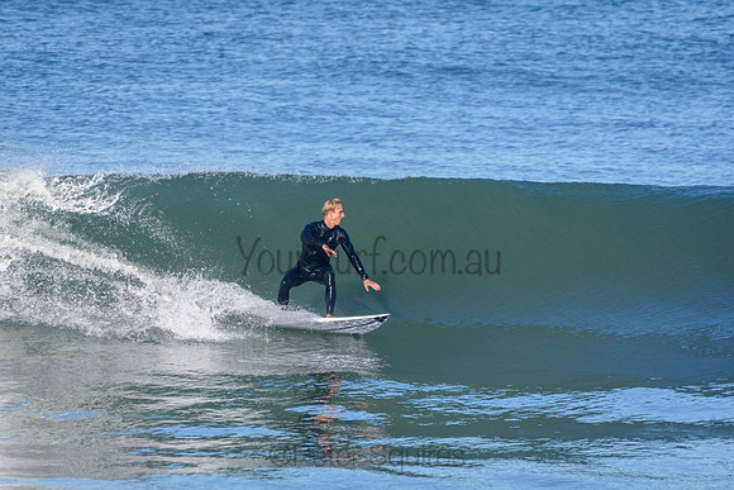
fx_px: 15295
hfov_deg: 2.7
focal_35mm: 750
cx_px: 367
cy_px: 245
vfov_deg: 1.8
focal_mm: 500
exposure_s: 1/2000
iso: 450
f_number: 5.6
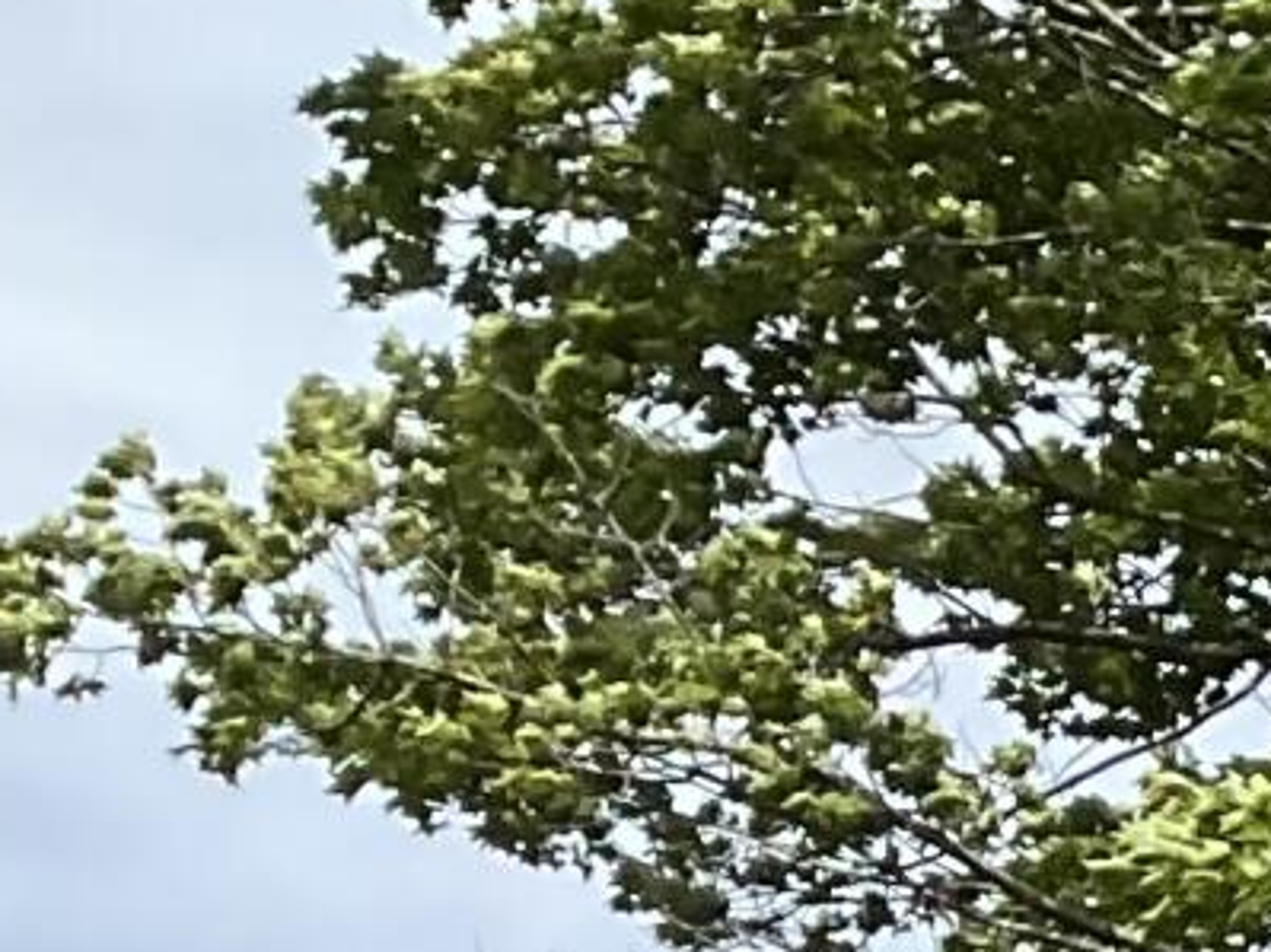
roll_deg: +0.5
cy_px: 2977
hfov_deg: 7.2
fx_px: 8002
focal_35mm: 218
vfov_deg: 6.2
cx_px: 4692
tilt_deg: +7.1
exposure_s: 1/1451
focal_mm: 3
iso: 16
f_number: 1.8
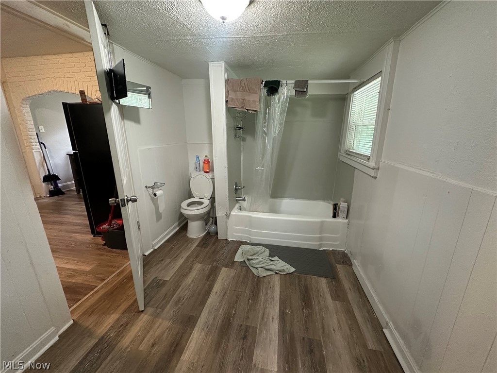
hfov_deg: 102.1
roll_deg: -0.2
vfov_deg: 85.7
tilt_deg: -14.4
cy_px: 186
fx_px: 201
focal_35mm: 14
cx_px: 248
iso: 640
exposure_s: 1/60
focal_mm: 2.22
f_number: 2.2
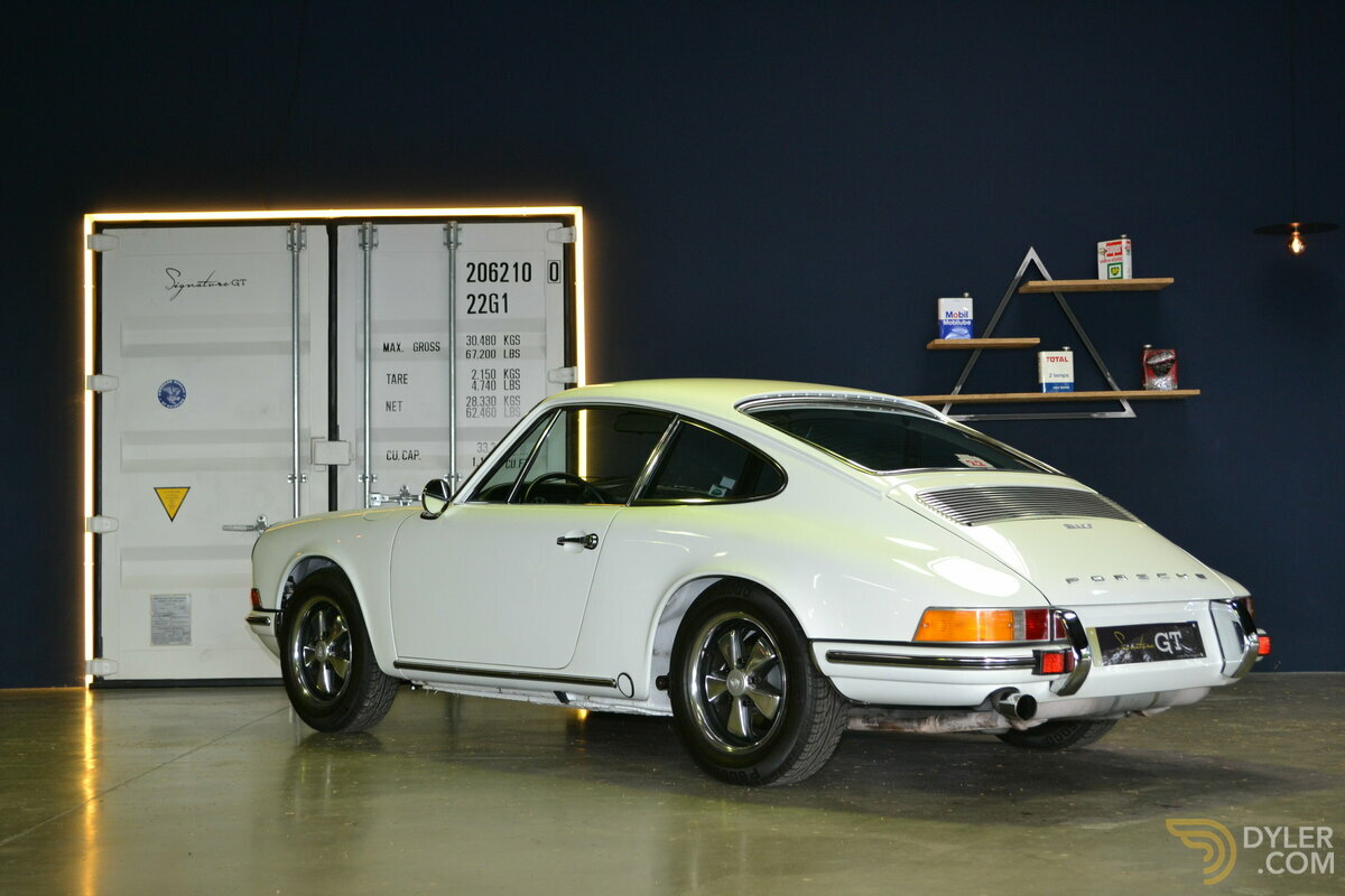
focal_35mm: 52
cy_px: 448
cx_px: 672
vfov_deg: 25.8
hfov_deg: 37.9
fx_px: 1961
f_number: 5
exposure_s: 1/60
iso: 560
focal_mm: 35
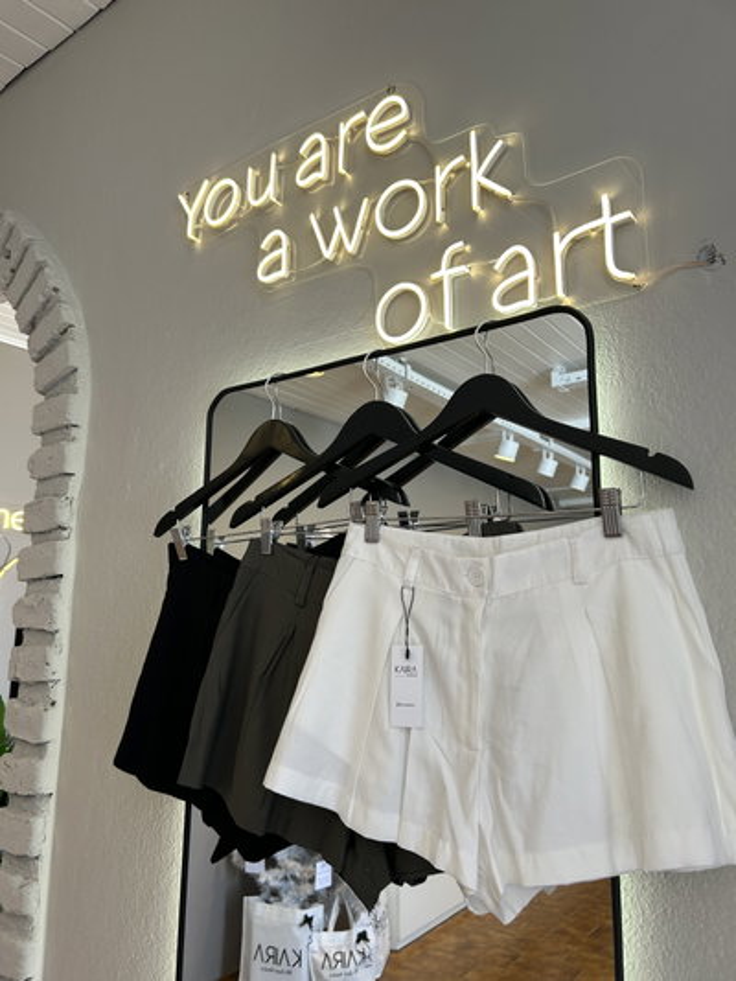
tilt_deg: +10.4
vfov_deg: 67.3
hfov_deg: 53.1
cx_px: 368
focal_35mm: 26
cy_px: 490
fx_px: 737
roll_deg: -0.5
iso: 40
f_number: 1.5
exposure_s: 1/153
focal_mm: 5.7
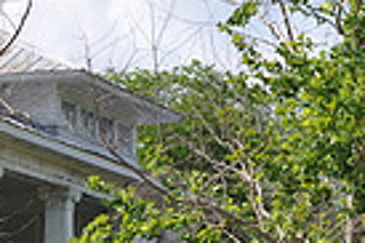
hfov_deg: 8.3
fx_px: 2451
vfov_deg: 5.6
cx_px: -202
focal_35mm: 242
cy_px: 274
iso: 200
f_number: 9
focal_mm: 38
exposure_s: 1/80
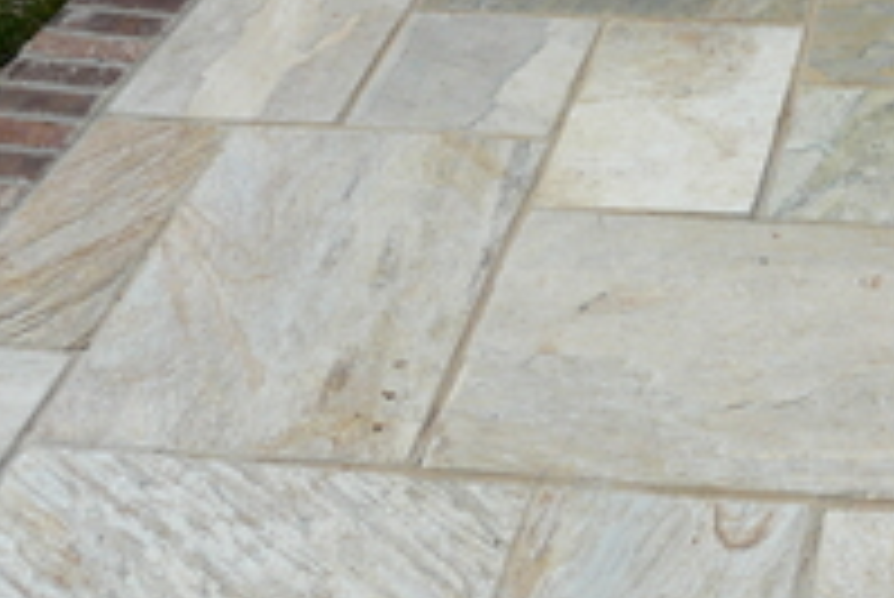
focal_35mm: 75
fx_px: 1864
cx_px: 925
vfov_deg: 17.8
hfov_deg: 25.4
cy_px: 0
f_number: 5.6
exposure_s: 1/320
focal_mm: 4.6
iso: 100
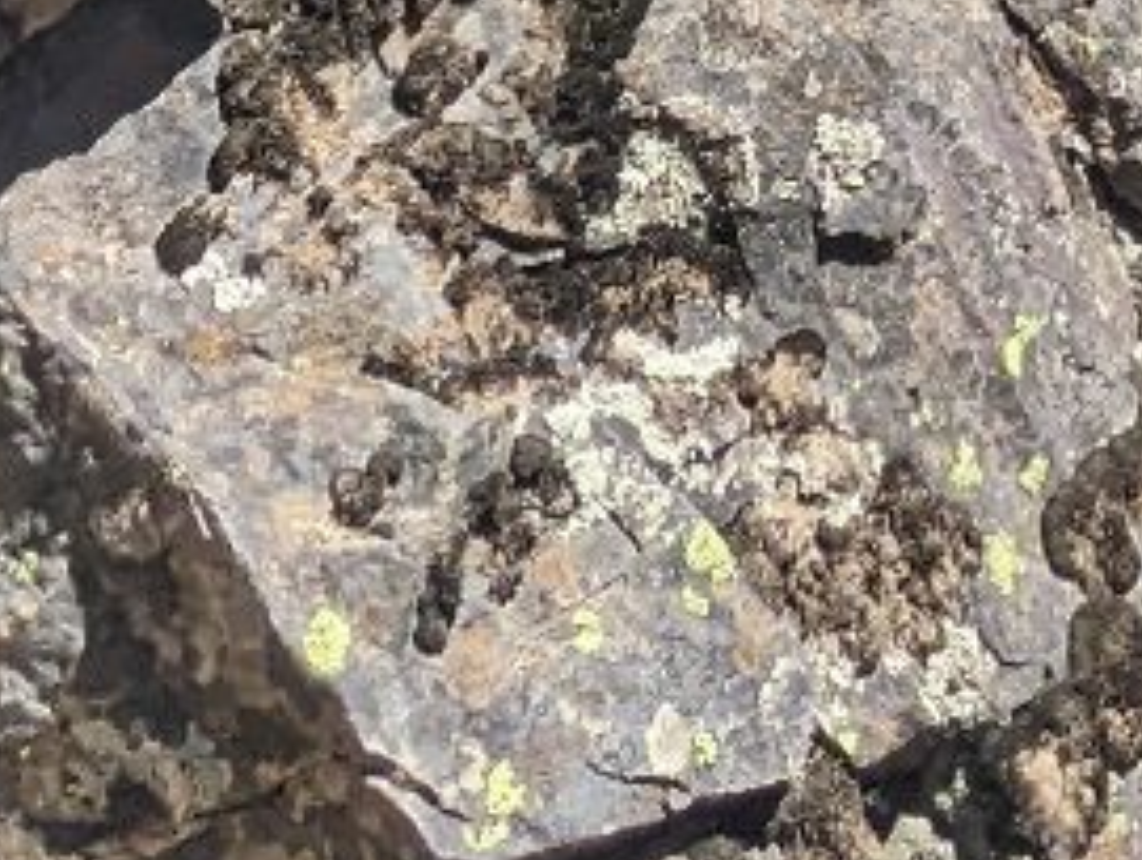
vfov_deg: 8.5
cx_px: 2061
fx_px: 3997
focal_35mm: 121
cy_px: -2239
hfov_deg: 14.3
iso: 49
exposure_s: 1/801
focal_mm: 2.35
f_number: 2.2
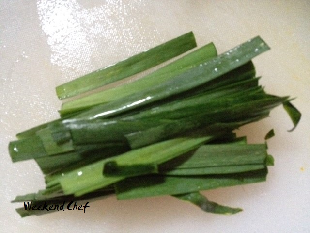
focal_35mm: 35
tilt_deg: -83.1
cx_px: 155
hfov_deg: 52.6
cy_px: 116
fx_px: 313
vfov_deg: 40.7
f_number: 2.4
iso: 800
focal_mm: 4.28
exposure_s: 1/15
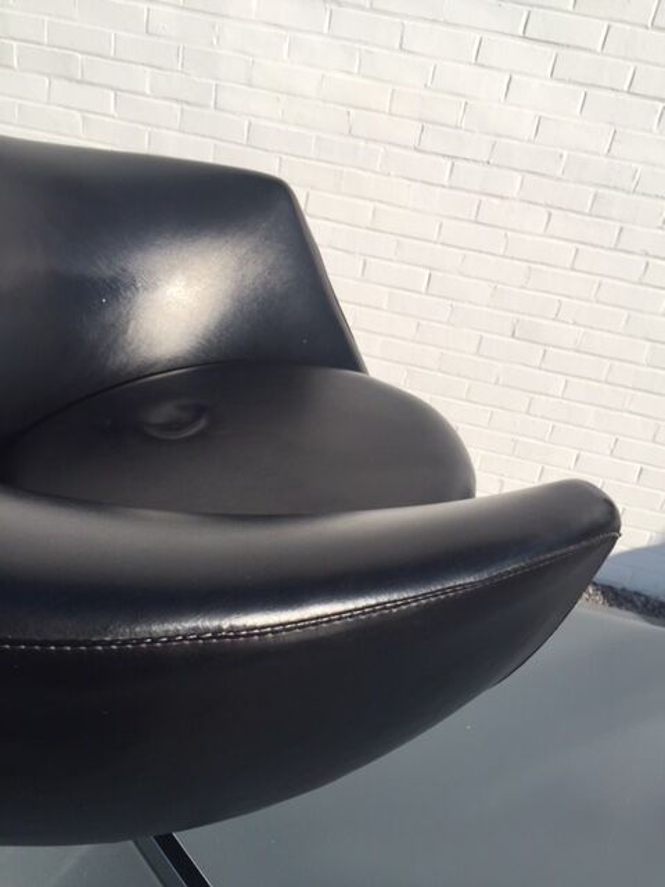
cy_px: 444
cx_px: 332
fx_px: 743
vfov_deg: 61.7
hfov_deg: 48.2
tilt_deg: -26.9
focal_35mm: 29
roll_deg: -9.7
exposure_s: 1/2639
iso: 32
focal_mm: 4.15
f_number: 2.2
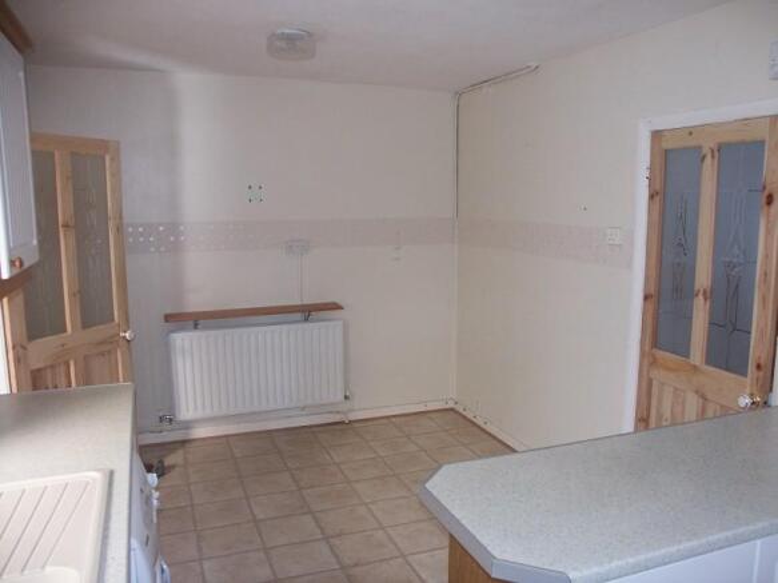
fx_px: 629
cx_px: 389
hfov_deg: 63.5
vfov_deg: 49.7
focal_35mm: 28
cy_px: 292
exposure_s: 1/125
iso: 200
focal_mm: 7.43
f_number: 2.8
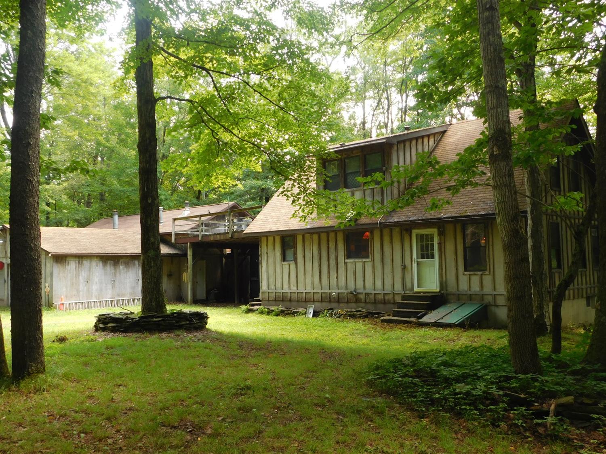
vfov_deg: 39.6
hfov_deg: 51.4
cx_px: 303
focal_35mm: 36
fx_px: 630
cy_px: 227
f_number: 3.5
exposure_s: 1/40
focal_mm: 6.3
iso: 125
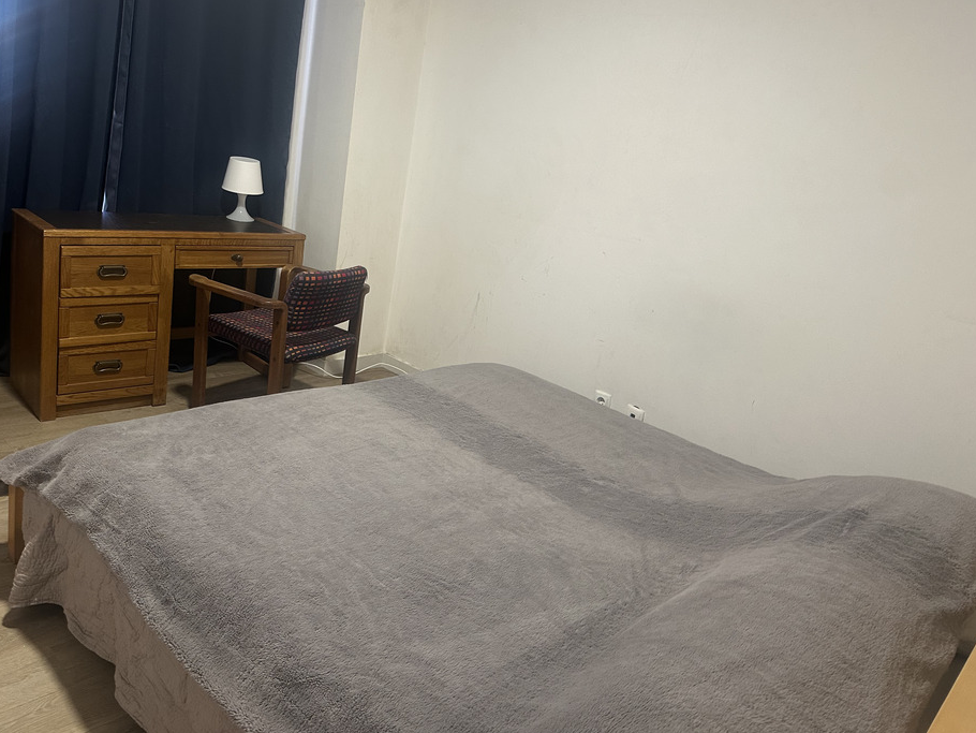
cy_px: 325
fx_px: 761
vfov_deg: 51.3
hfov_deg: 65.1
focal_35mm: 27
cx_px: 432
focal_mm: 6.86
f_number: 1.78
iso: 320
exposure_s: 1/50
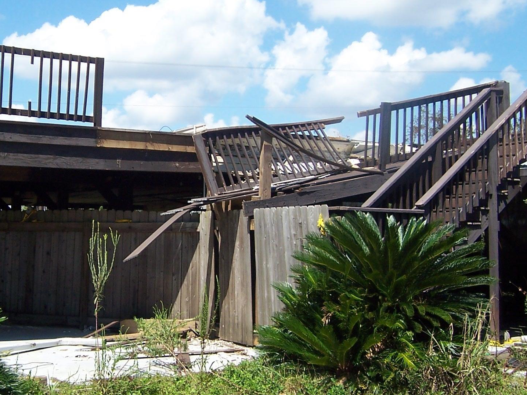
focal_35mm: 53
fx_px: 807
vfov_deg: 27.5
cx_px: 134
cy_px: 170
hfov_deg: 35.4
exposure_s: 1/750
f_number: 3.4
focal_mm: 5.5
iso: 80
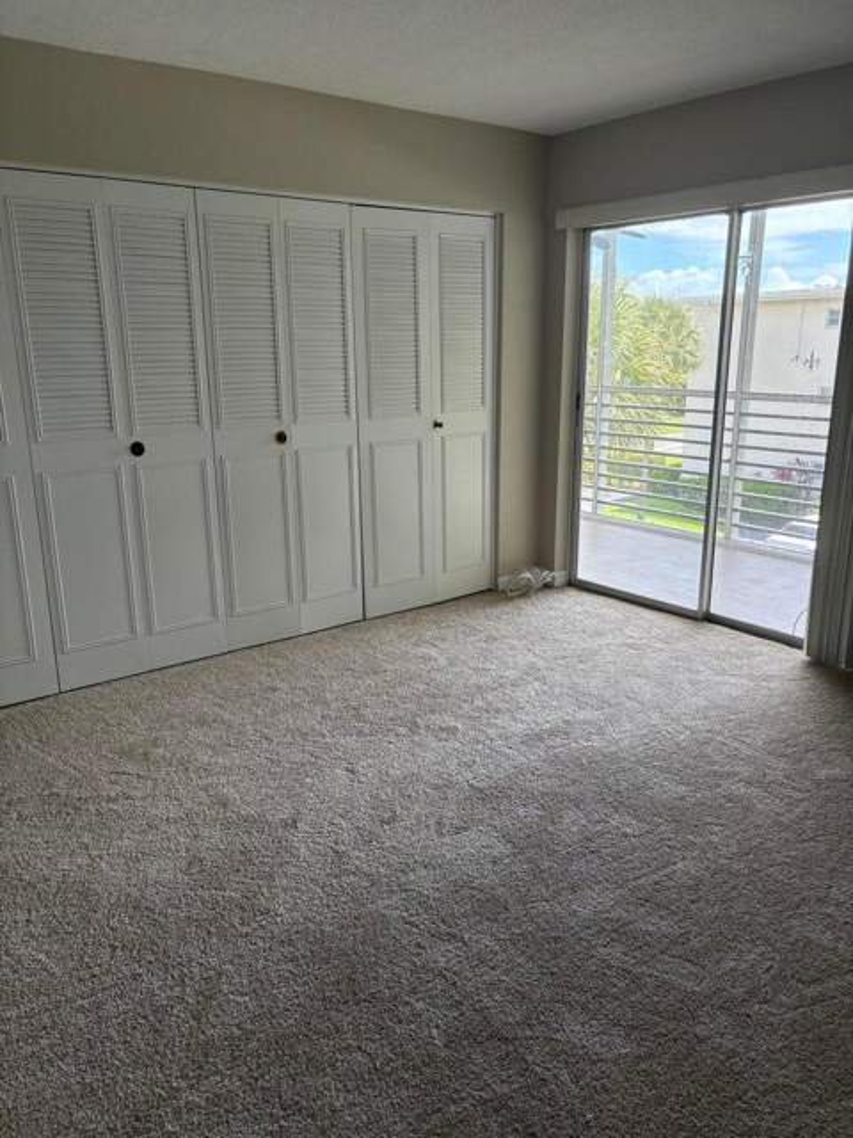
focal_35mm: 26
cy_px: 569
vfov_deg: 67.3
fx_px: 854
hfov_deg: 53.1
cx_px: 426
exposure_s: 1/240
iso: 80
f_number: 1.6
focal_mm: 5.96
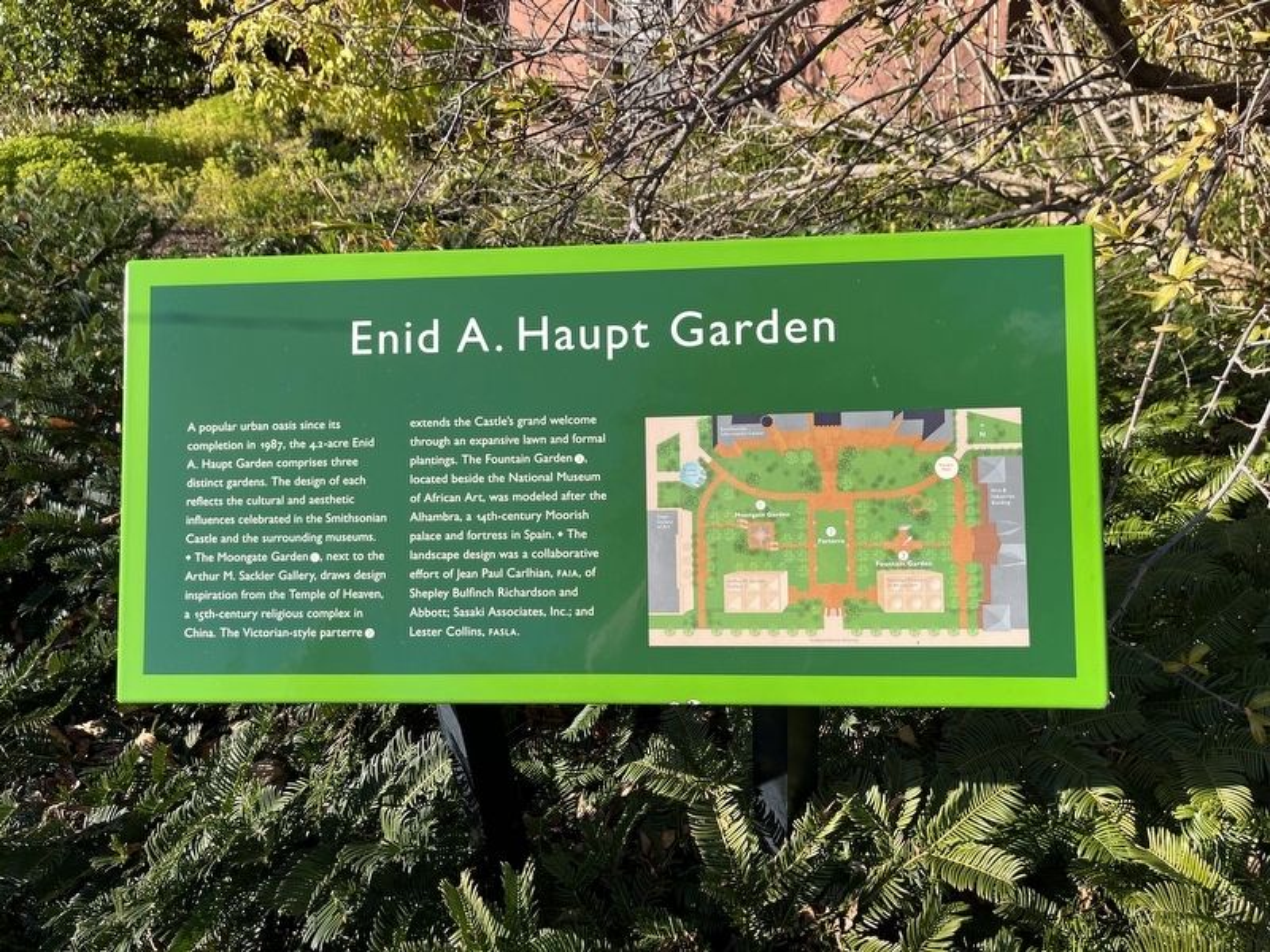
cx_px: 635
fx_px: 954
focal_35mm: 26
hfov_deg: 67.3
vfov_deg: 53.1
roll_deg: +1.8
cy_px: 476
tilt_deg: -28.8
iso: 50
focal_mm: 5.1
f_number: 1.6
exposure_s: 1/1309
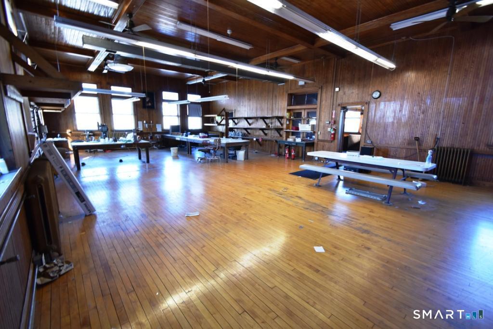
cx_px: 246
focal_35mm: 15
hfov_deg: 100.4
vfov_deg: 77.3
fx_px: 205
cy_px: 164
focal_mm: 10
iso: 500
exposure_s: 1/15
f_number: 4.5
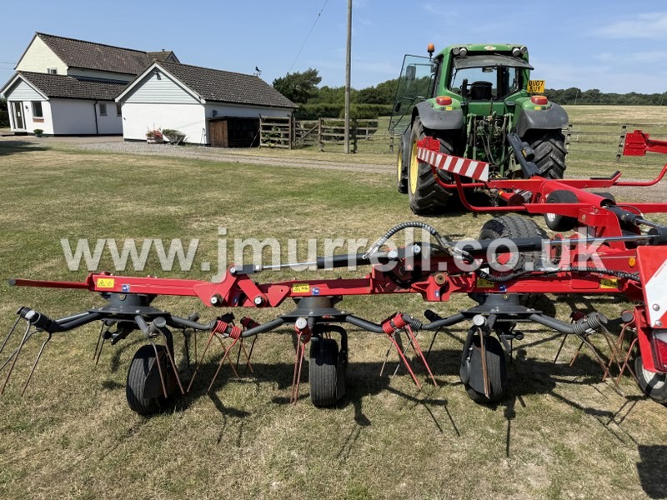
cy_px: 250
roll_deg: -2.1
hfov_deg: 71.6
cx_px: 334
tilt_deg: -15.0
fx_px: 462
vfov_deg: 56.8
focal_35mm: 24
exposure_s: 1/3759
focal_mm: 6.76
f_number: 1.78
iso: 80
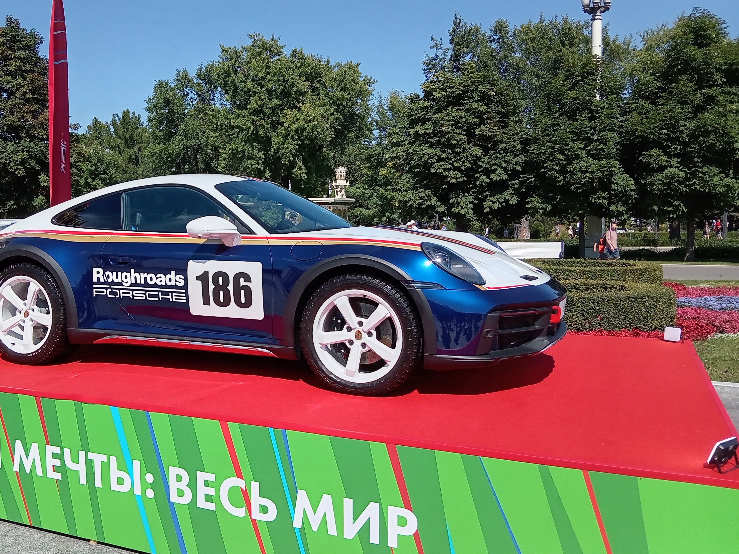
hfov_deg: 54.6
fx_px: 704
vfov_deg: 42.9
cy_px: 268
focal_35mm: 33
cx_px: 267
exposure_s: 1/1727
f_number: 1.8
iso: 103
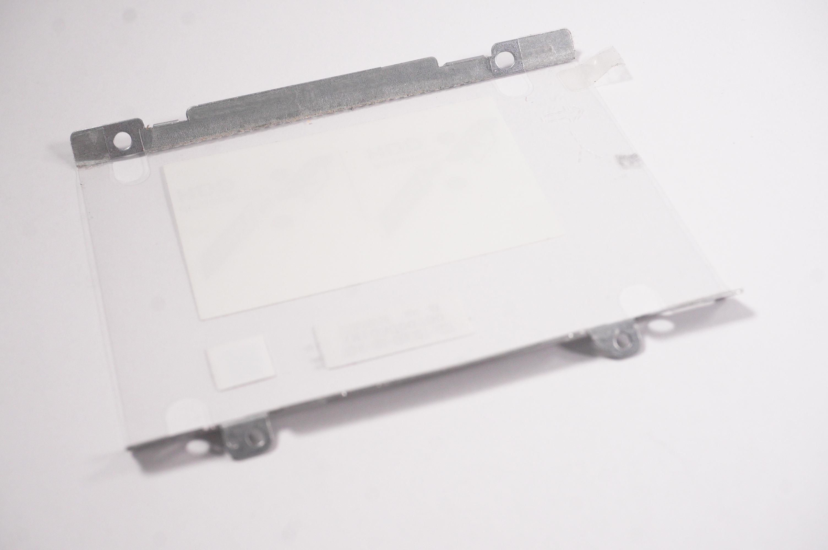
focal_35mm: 56
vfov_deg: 24.4
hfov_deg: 36.0
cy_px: 275
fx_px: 1275
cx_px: 414
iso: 2500
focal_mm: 37
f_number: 9
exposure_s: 1/500
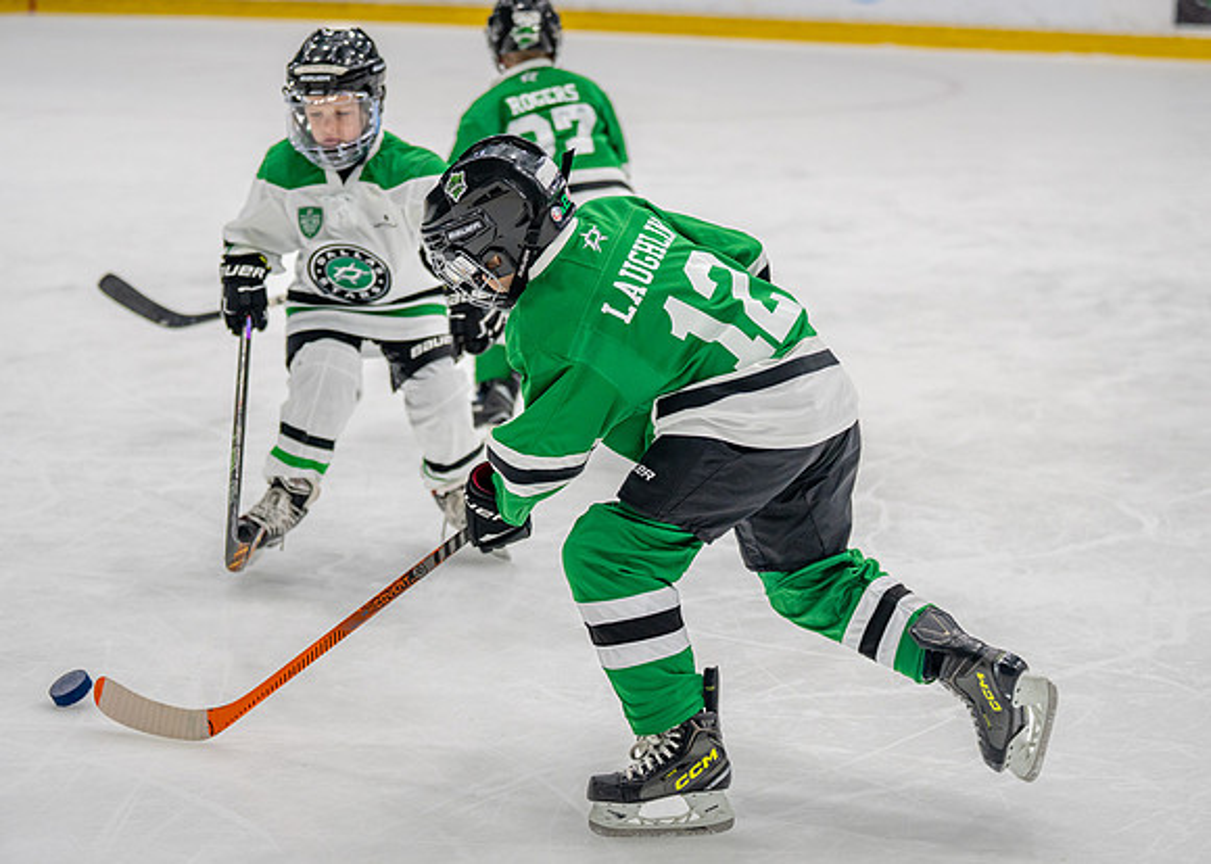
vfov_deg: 16.5
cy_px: 467
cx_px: 612
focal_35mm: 86
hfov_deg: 23.0
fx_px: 2972
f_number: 2.8
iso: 800
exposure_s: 1/1000
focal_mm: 70
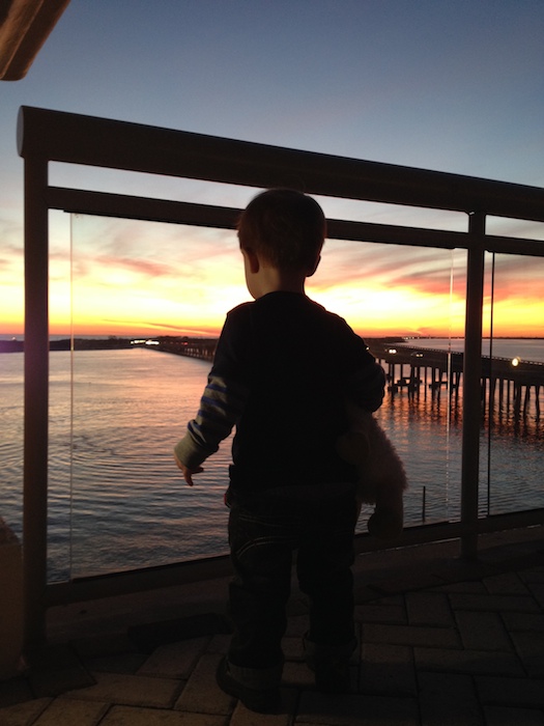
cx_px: 272
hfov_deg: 40.7
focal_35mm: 35
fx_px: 733
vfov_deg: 52.6
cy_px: 363
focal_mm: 4.28
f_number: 2.4
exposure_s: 1/20
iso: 100
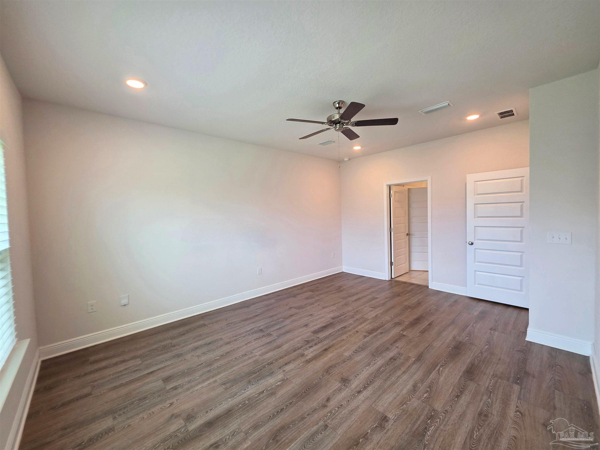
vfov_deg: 89.9
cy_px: 225
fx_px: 225
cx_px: 300
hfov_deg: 106.2
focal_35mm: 13
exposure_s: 1/120
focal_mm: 2.2
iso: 160
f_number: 1.9
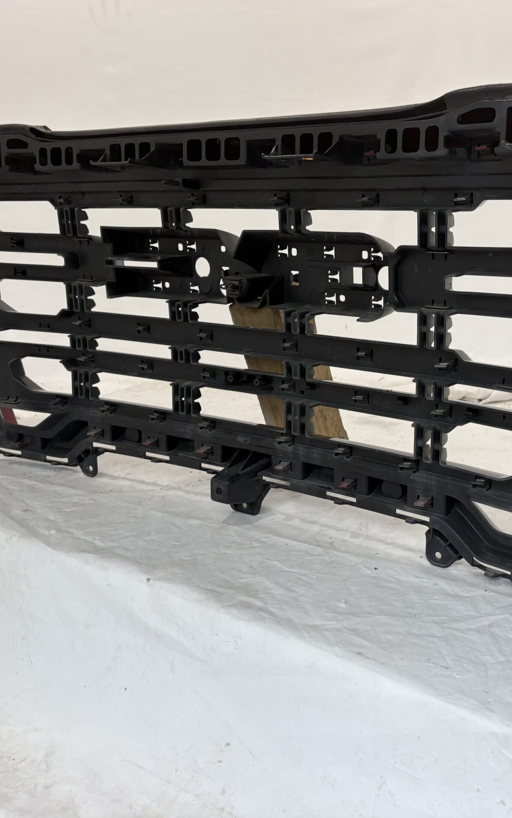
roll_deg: +3.8
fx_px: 826
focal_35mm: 37
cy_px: 407
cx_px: 339
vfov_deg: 52.7
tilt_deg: -17.6
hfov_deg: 34.1
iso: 80
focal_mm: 5.96
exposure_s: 1/122
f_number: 1.6
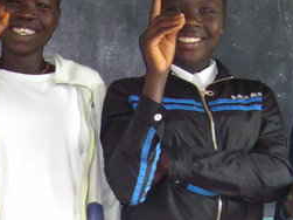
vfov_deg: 9.2
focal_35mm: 155
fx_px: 1311
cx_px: -86
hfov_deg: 12.4
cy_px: 364
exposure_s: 1/20.1
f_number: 3.2
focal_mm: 6.3
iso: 200
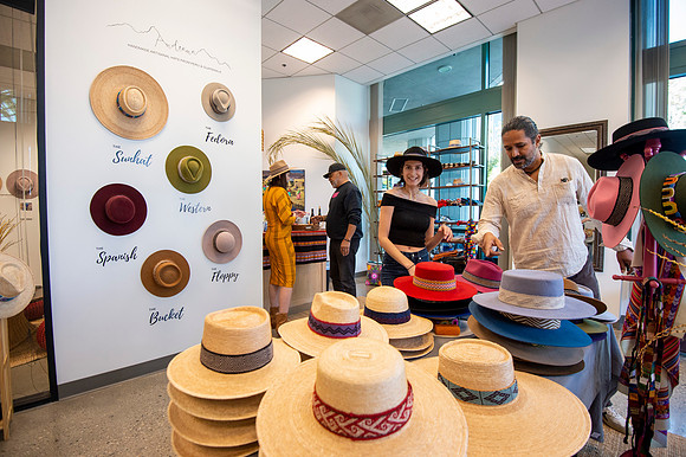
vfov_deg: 73.7
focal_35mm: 16
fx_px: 305
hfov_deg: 96.8
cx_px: 343
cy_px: 228
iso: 2000
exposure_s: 1/160
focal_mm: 16
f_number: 5
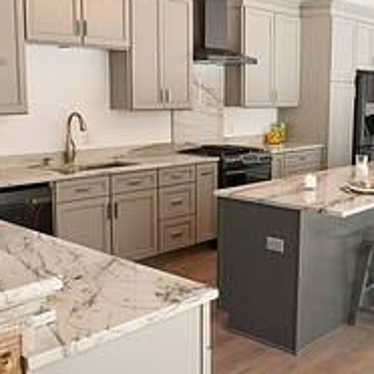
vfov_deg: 37.6
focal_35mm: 45
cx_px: 237
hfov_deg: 37.3
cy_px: 183
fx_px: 550
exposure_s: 1/125
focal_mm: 17
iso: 1250
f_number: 8
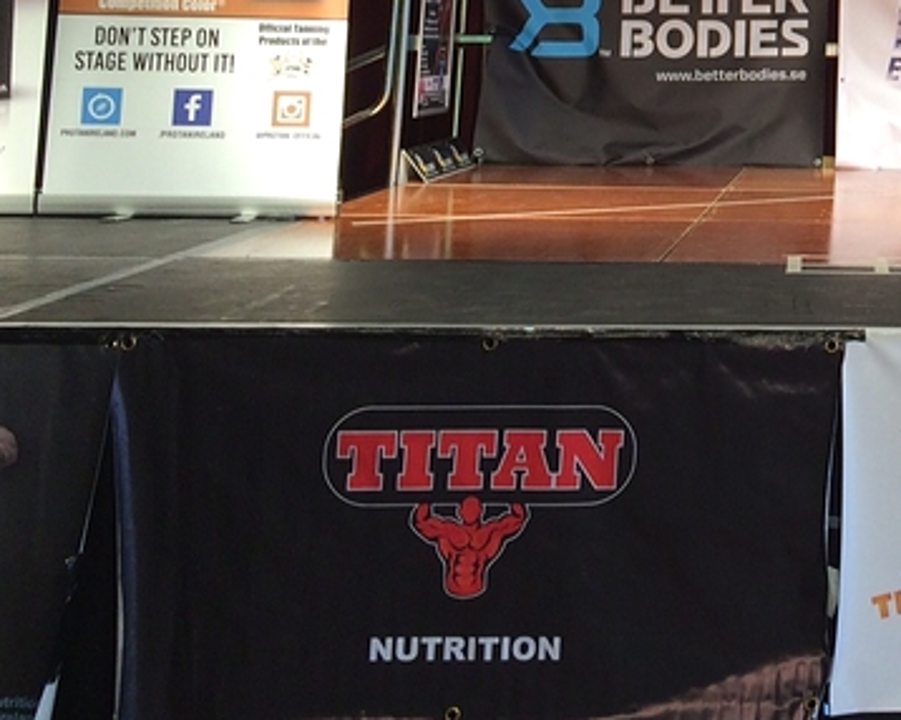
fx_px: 2026
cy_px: -156
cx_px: 1135
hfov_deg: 22.7
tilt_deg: +4.2
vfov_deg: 19.0
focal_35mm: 76
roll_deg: -0.6
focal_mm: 4.15
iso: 50
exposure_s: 1/100
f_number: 2.2
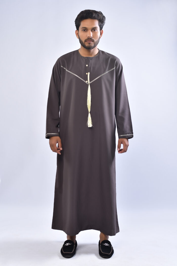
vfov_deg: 39.6
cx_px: 88
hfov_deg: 27.0
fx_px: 368
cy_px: 133
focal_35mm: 50
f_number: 3.5
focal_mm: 50
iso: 160
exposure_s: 1/200
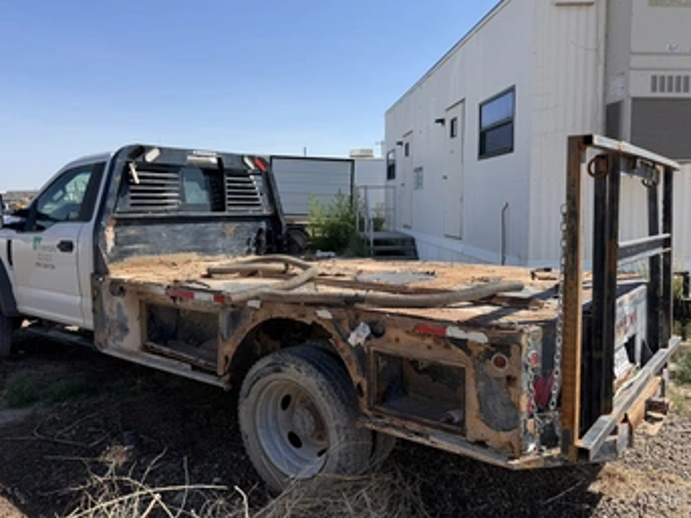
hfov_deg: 63.4
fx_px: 559
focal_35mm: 28
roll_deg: +0.3
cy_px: 236
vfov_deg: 49.7
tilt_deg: -4.0
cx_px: 322
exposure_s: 1/3953
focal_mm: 6.76
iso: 80
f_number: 1.78
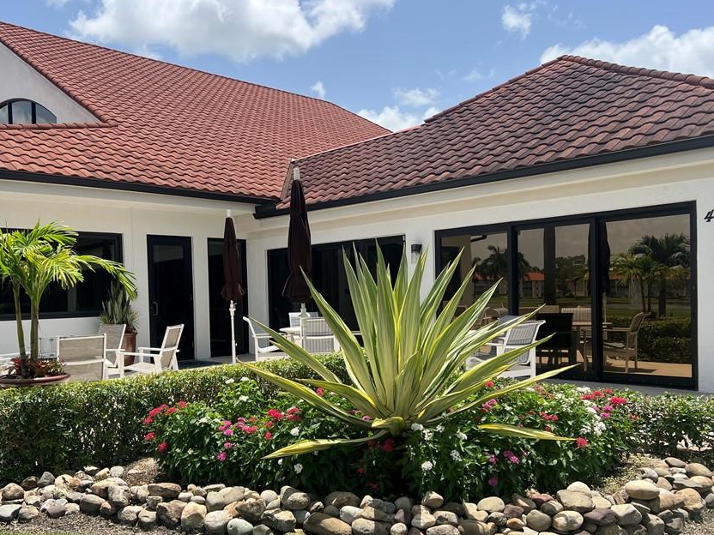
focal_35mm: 32
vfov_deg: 44.0
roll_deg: +2.1
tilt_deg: -1.5
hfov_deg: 56.4
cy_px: 307
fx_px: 660
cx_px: 284
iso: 50
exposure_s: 1/2841
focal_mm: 5.7
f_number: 1.5
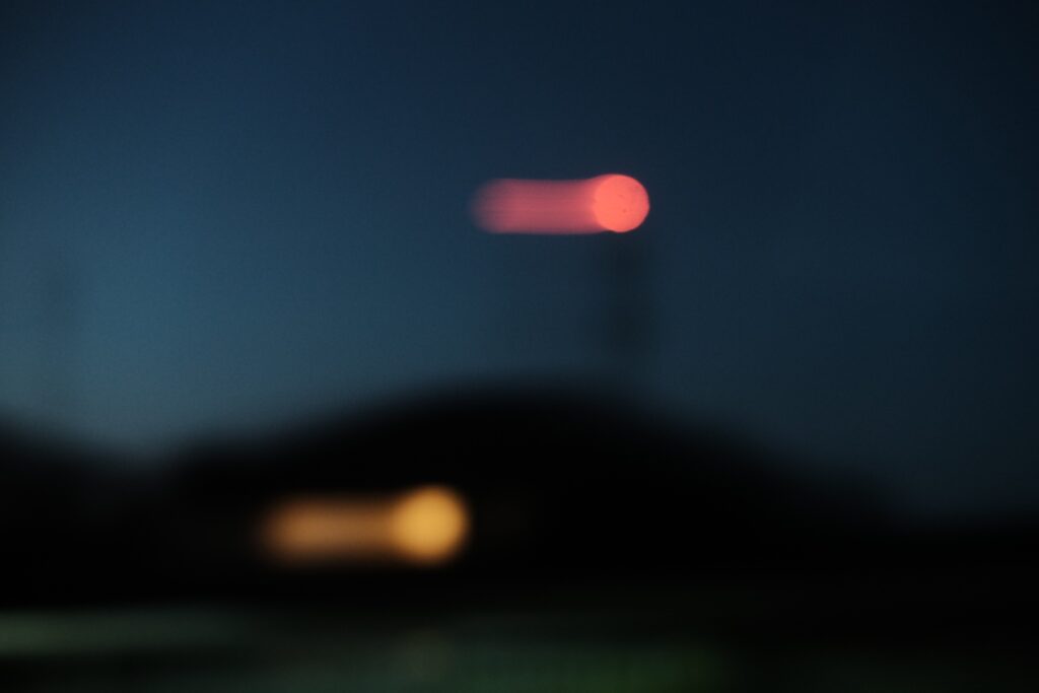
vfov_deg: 25.5
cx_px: 520
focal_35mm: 53
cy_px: 346
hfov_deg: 37.5
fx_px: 1530
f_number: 2.8
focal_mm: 35
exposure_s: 1/4
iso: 1600
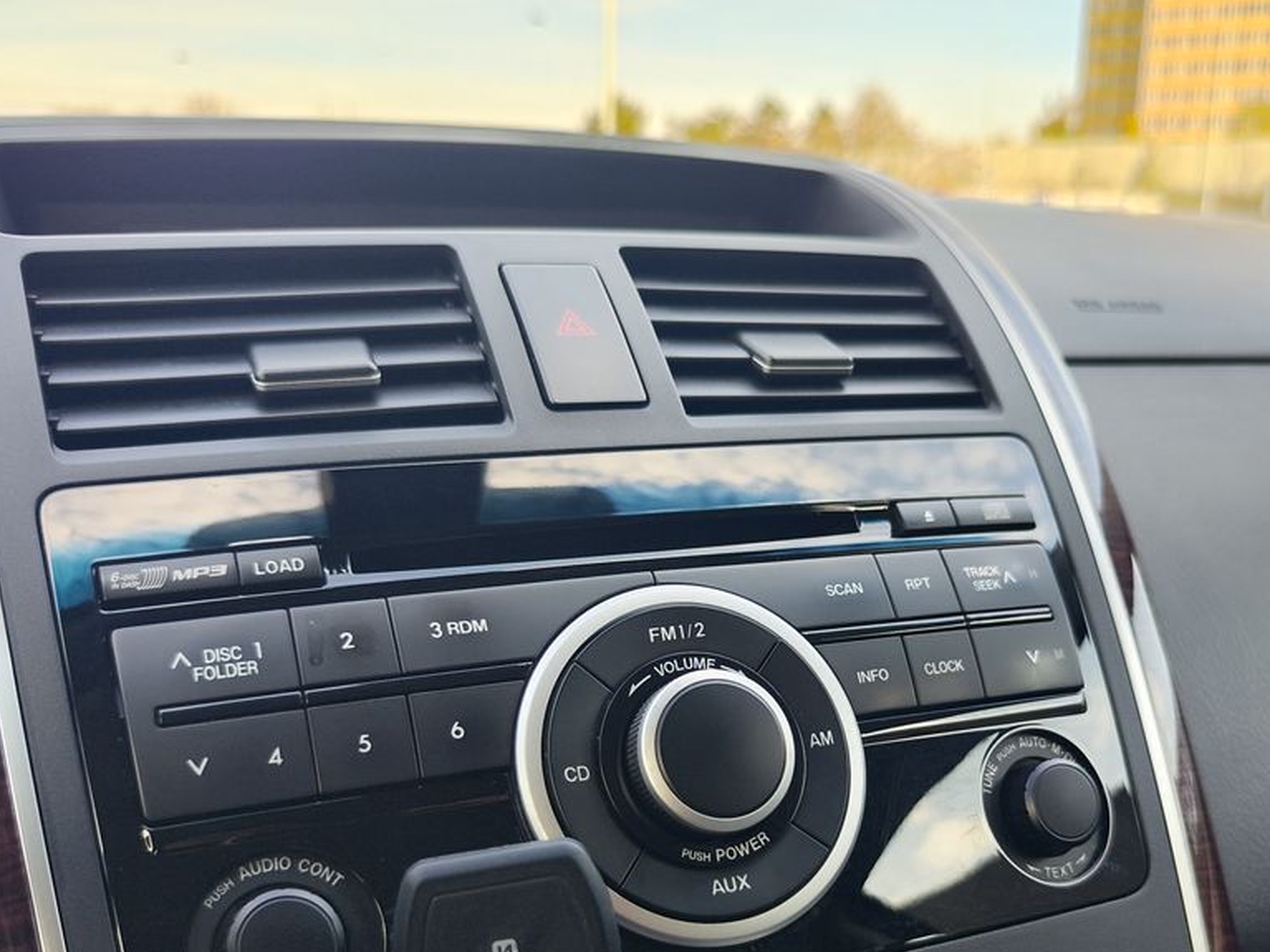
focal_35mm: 36
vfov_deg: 38.8
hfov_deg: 51.0
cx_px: 758
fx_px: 1321
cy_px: 687
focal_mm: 7.01
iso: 50
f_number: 1.69
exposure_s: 1/110
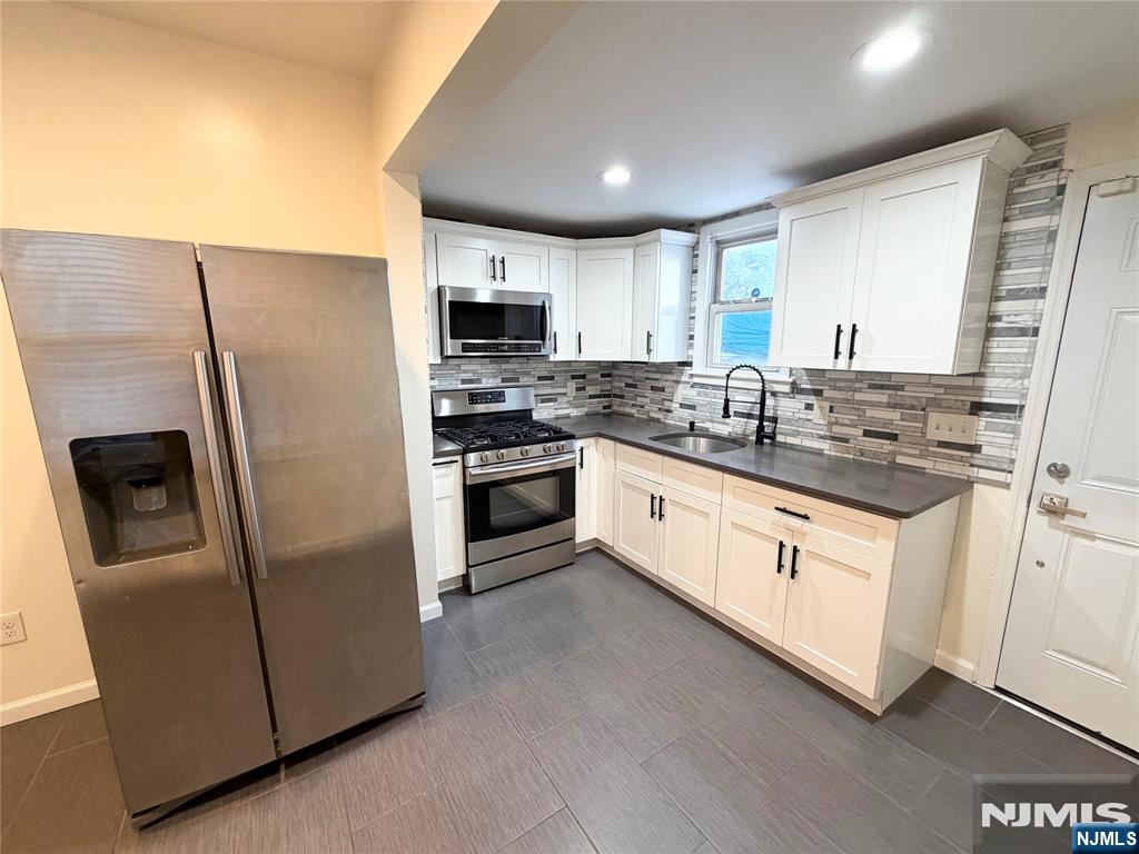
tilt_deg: -11.4
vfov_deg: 85.7
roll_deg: +1.3
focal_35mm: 14
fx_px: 461
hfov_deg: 102.1
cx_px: 570
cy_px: 427
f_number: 2.2
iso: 250
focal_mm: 2.22
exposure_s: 1/60
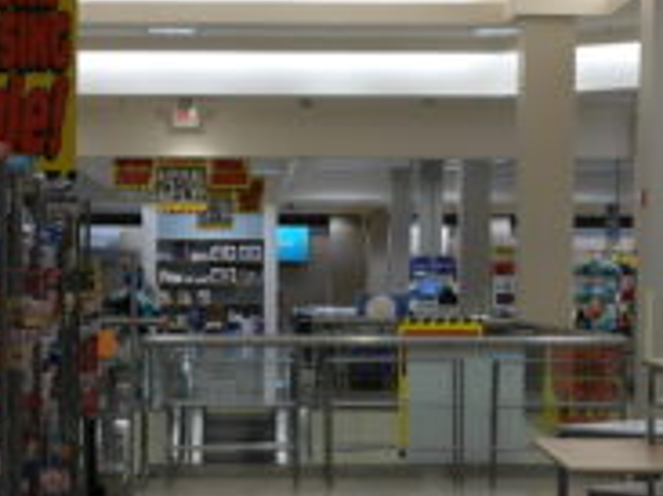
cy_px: 387
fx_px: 2316
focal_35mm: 121
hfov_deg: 16.3
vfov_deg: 12.2
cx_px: 235
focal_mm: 20
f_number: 3.5
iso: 200
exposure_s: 1/80
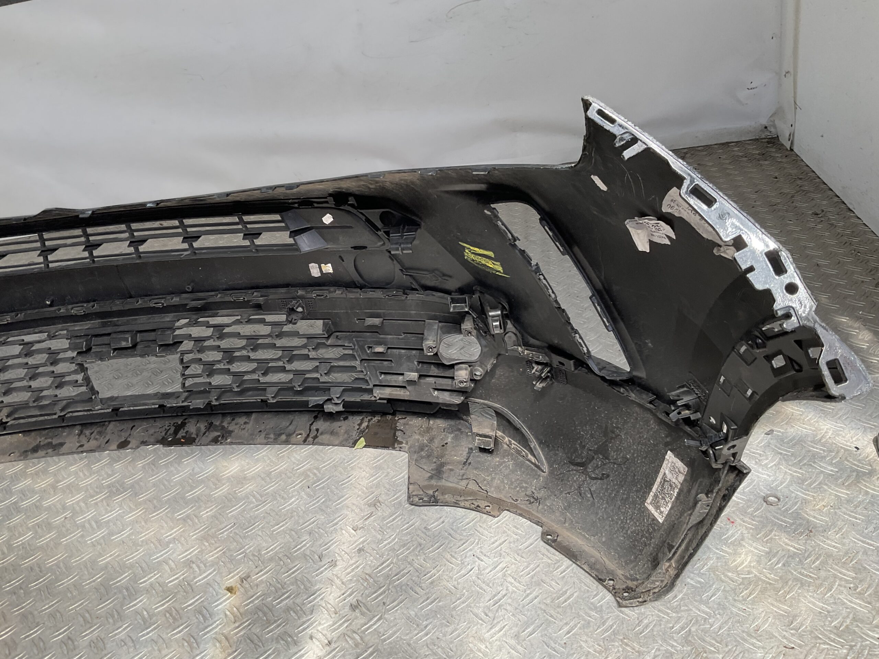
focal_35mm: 29
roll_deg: +14.1
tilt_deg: -27.2
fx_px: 736
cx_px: 440
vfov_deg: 48.2
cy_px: 330
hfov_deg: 61.7
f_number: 1.8
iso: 16
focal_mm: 3
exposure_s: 1/383
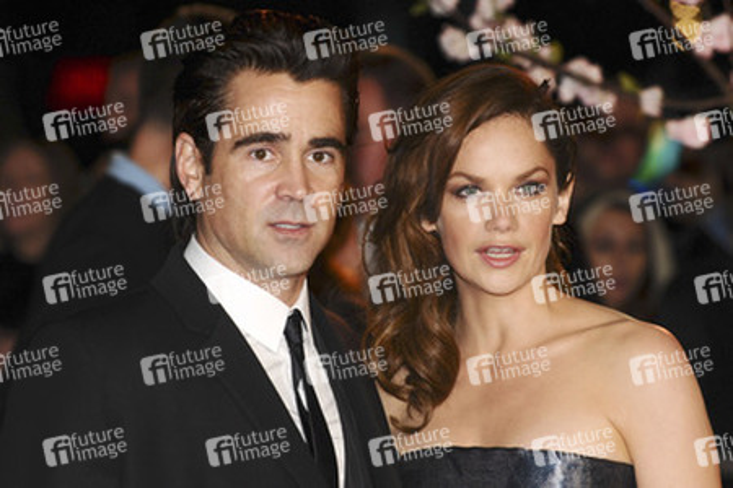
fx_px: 4123
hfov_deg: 10.2
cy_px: 244
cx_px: 366
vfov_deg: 6.8
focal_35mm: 202
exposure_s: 1/320
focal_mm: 135
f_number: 4.5
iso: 320
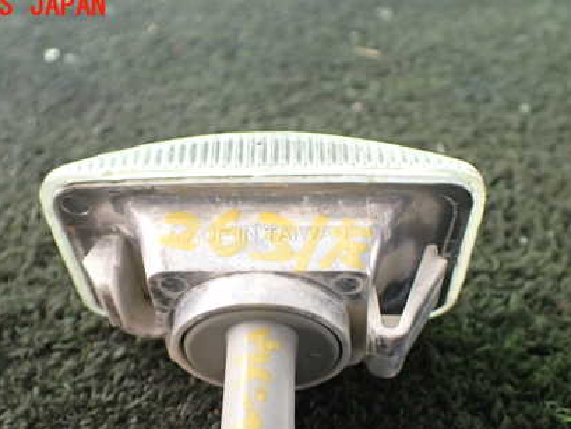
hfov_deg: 42.9
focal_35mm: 44
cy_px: 303
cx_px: 271
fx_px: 726
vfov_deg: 32.5
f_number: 2.3
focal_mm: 5.4
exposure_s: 1/125
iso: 320
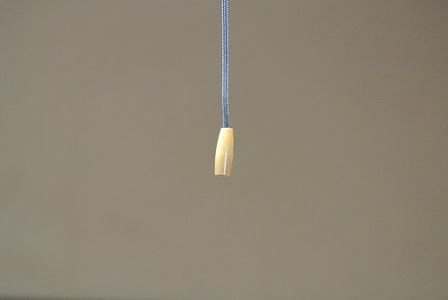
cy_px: 150
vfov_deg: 4.6
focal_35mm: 297
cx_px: 224
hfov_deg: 6.9
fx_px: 3701
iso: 2200
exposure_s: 1/30
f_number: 5.6
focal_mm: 110
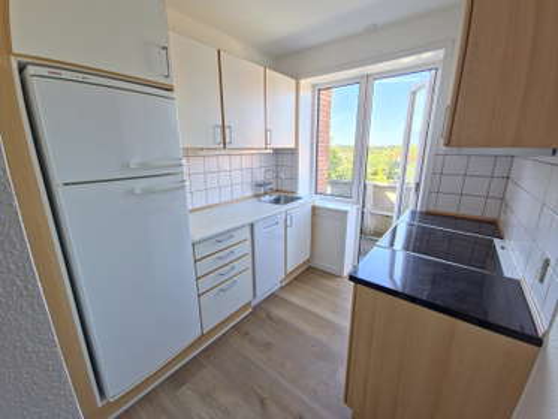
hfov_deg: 106.2
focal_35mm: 13
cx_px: 279
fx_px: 210
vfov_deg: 89.9
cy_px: 210
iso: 100
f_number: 2.2
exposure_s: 1/100
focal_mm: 2.2
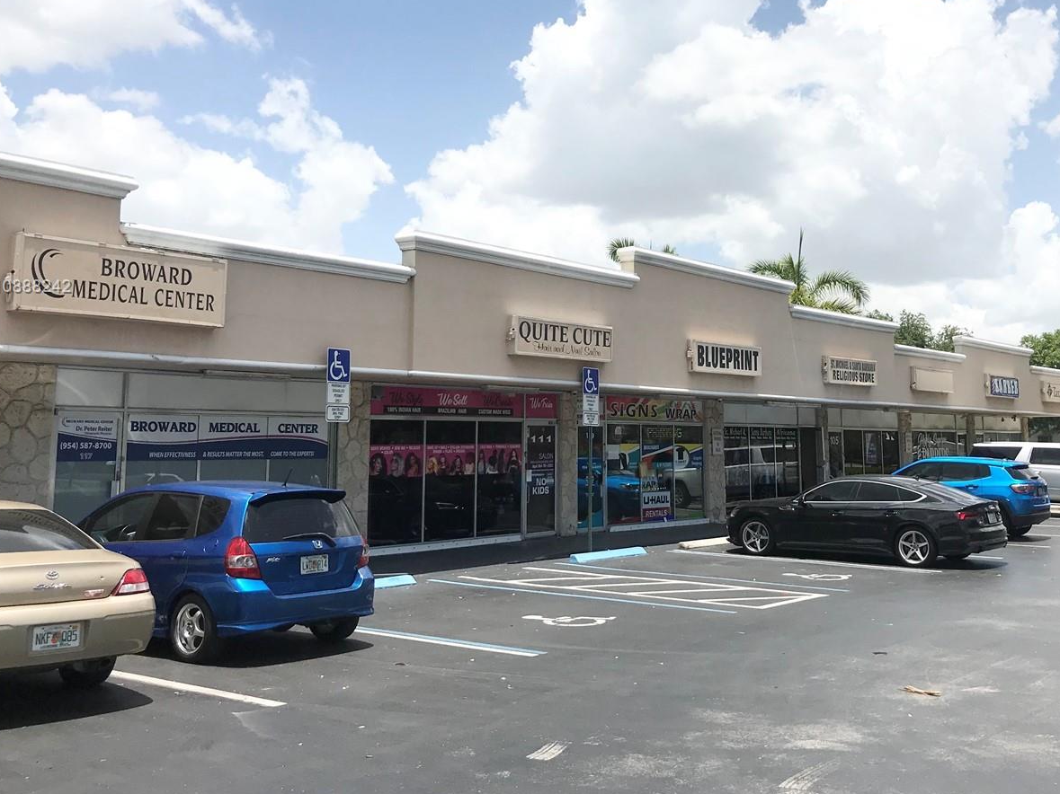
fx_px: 1164
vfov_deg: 37.4
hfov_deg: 48.6
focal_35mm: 38
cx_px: 648
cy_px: 287
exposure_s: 1/3195
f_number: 1.8
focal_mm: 3.99
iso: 20
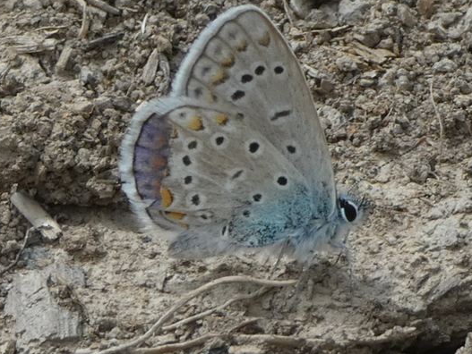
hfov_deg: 8.5
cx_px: 283
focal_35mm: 233
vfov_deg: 6.4
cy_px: 176
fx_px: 3179
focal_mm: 25.8
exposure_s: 1/100
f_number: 5.3
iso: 80
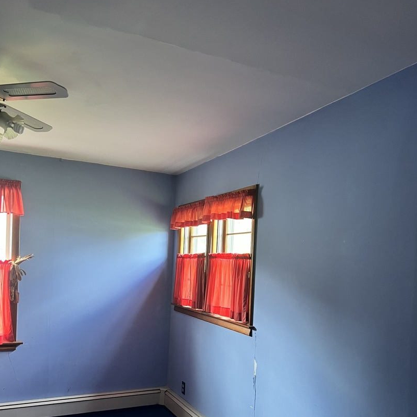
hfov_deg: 52.5
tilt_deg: -1.4
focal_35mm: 31
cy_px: 276
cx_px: 208
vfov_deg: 51.6
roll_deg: -4.8
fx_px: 422
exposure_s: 1/60
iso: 125
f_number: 1.5
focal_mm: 5.7
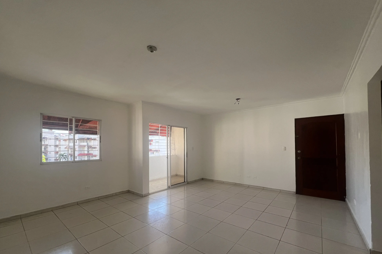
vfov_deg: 80.7
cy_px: 145
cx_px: 188
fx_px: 149
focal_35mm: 14
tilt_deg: +0.8
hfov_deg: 104.2
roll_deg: +0.6
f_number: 1.8
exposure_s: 1/99
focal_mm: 1.57
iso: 50
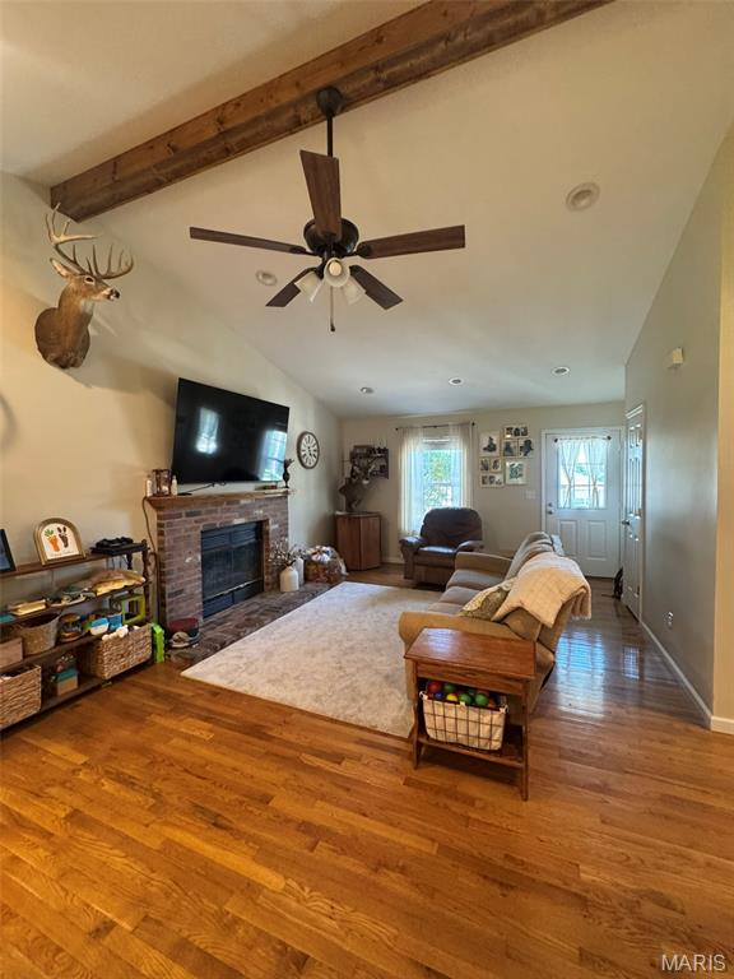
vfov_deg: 102.1
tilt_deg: +0.6
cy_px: 490
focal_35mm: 14
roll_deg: +0.8
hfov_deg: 85.7
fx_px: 396
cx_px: 367
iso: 400
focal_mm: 2.22
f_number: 2.2
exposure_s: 1/60
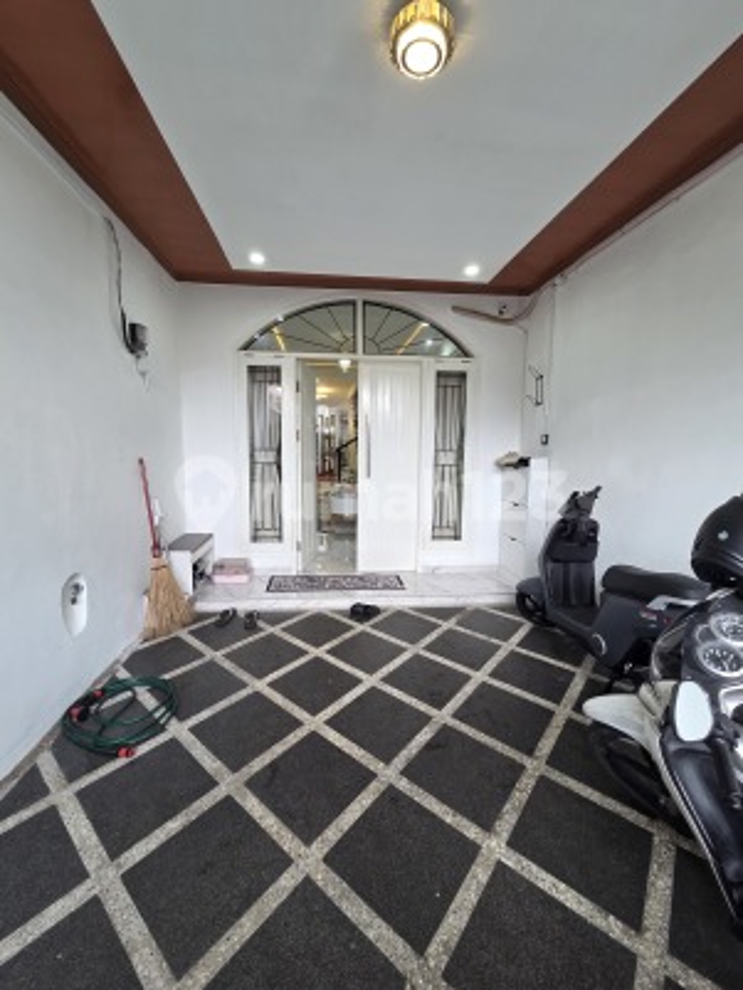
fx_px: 372
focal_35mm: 13
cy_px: 495
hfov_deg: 89.9
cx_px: 372
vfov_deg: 106.2
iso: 125
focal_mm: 2.2
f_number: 2.2
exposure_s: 1/100
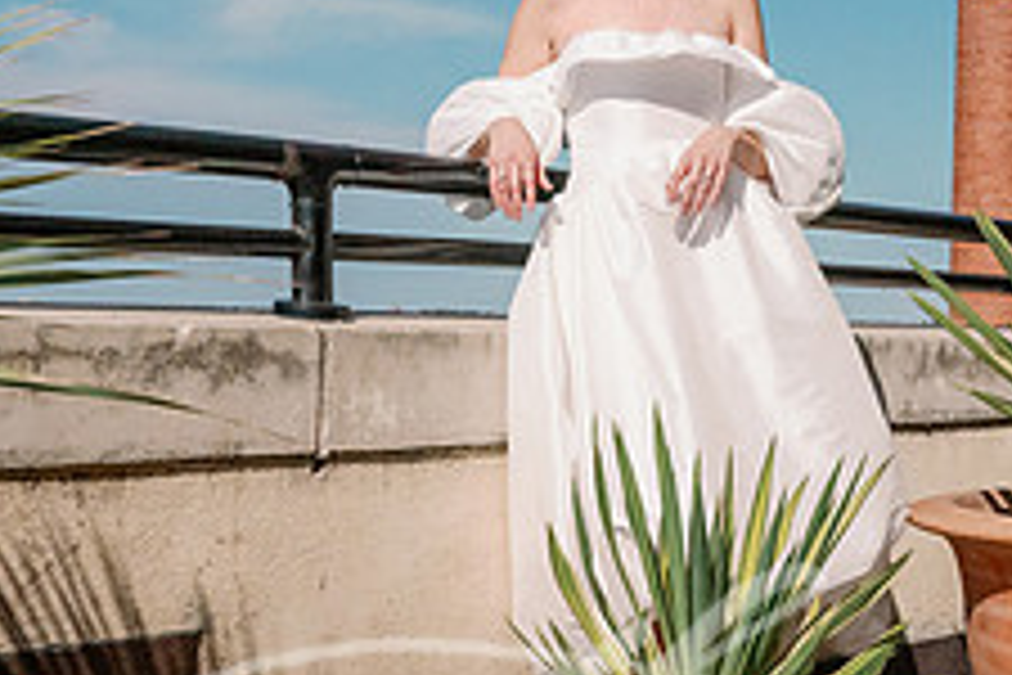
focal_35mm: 62
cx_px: 567
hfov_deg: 32.3
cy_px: 308
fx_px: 1743
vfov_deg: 21.9
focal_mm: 24
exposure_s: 1/32000
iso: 2500
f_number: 8
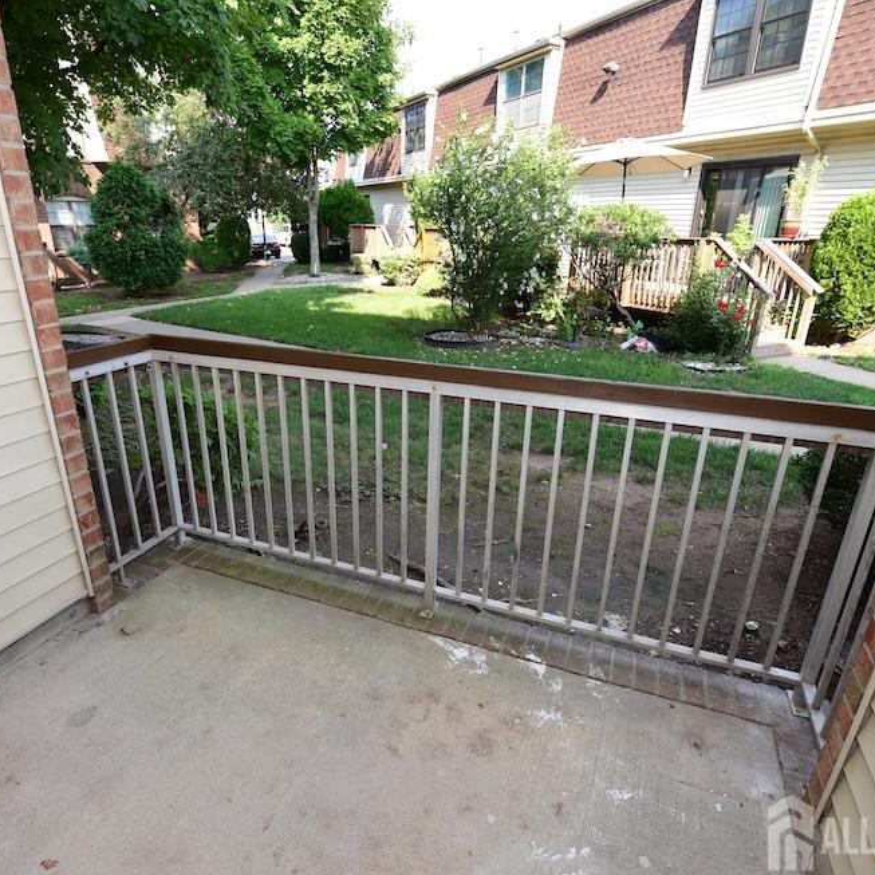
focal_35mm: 20
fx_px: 572
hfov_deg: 74.8
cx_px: 413
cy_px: 435
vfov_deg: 74.8
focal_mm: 15
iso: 160
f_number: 5.6
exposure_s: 1/125
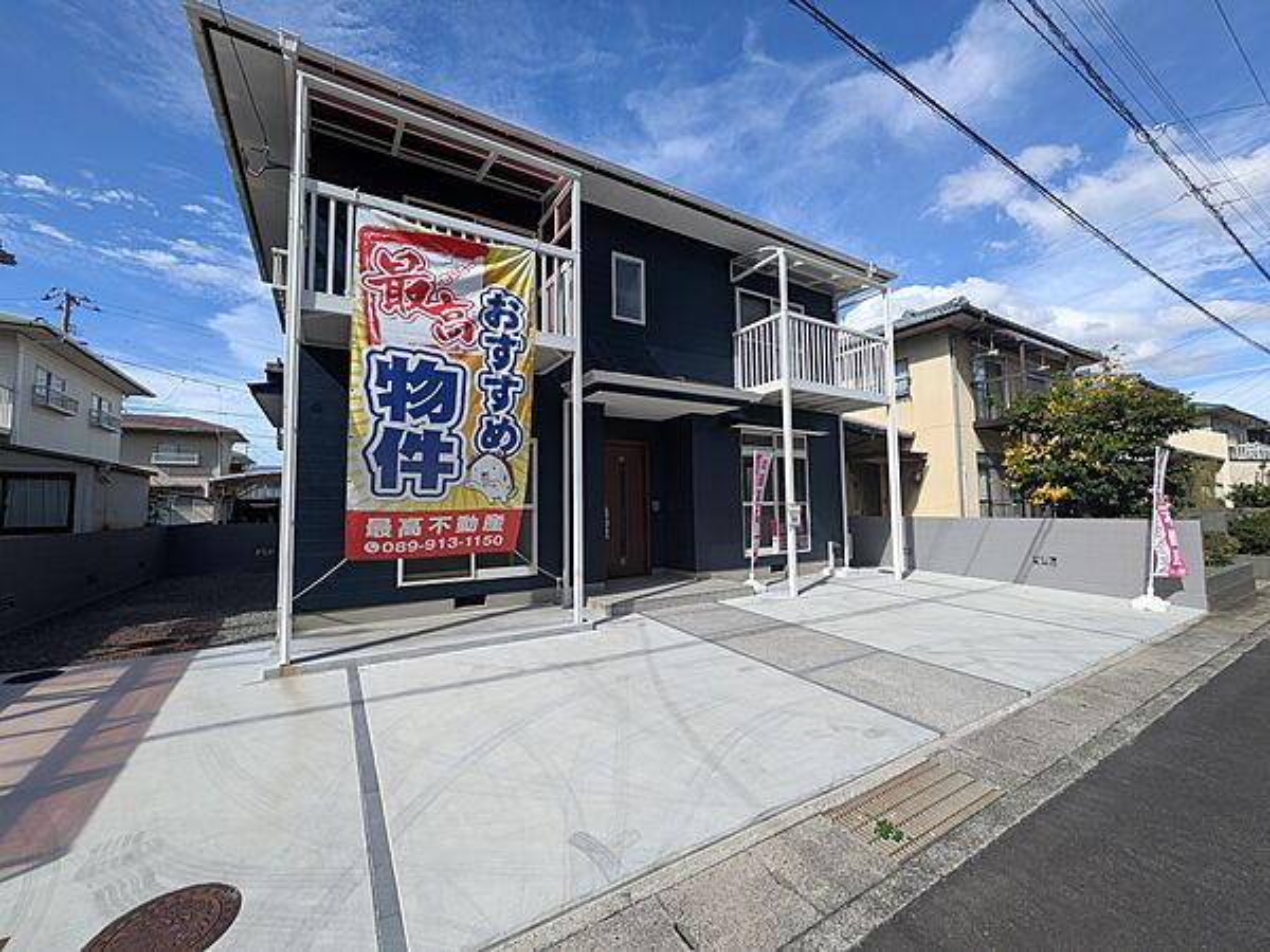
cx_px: 635
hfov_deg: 102.1
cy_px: 476
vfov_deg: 85.7
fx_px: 514
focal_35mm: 14
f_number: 2.2
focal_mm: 1.83
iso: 49
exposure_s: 1/1923
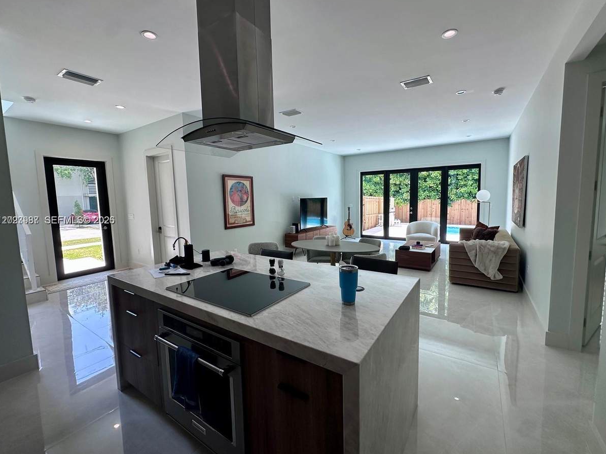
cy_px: 221
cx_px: 313
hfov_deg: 98.1
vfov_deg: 81.7
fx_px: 263
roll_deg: +0.8
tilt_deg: -3.3
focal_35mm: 15
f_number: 2.2
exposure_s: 1/200
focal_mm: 2.22
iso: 64
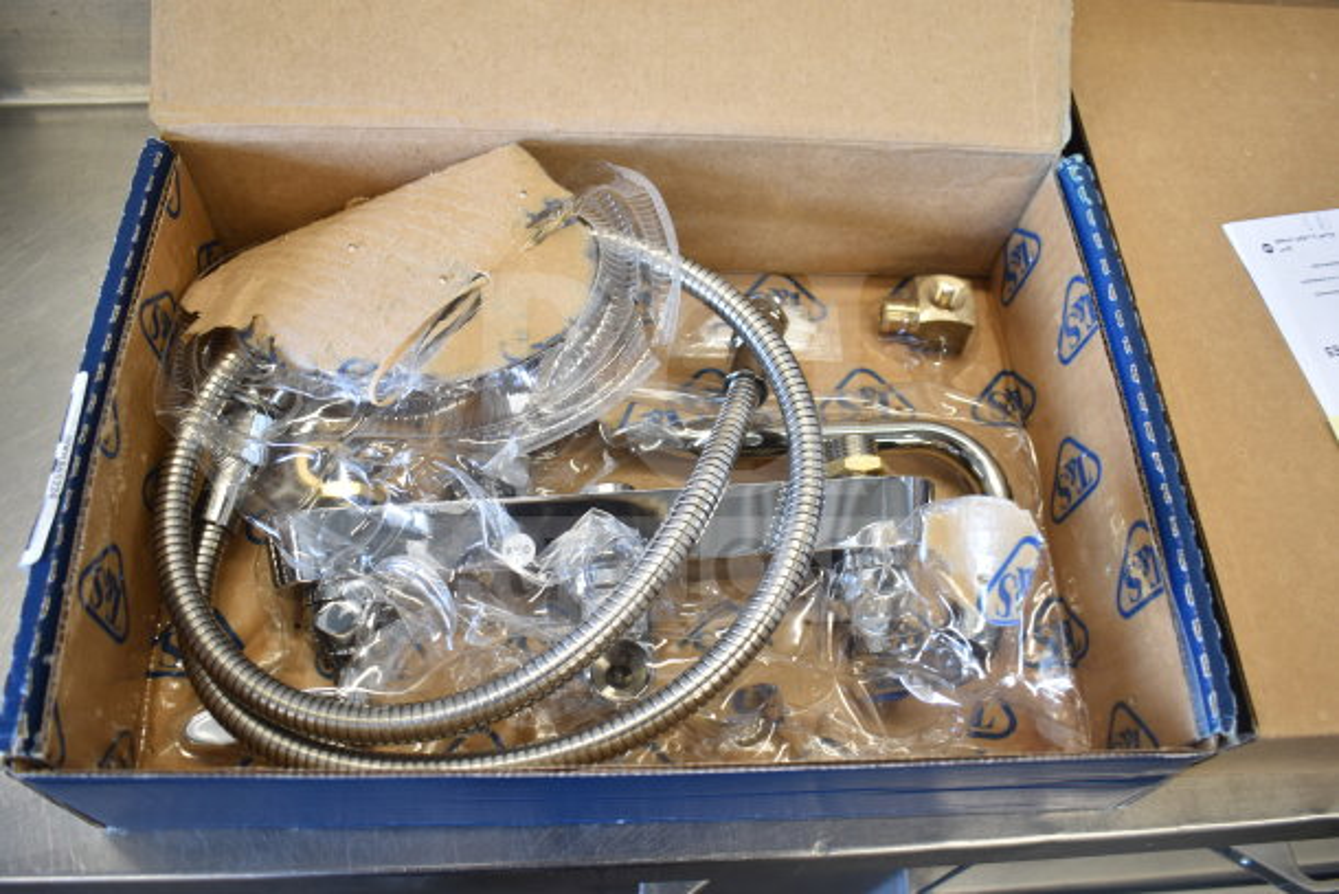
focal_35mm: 32
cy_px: 447
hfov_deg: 59.5
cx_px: 670
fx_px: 1172
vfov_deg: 41.7
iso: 400
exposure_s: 1/30
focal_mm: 21
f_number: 3.8
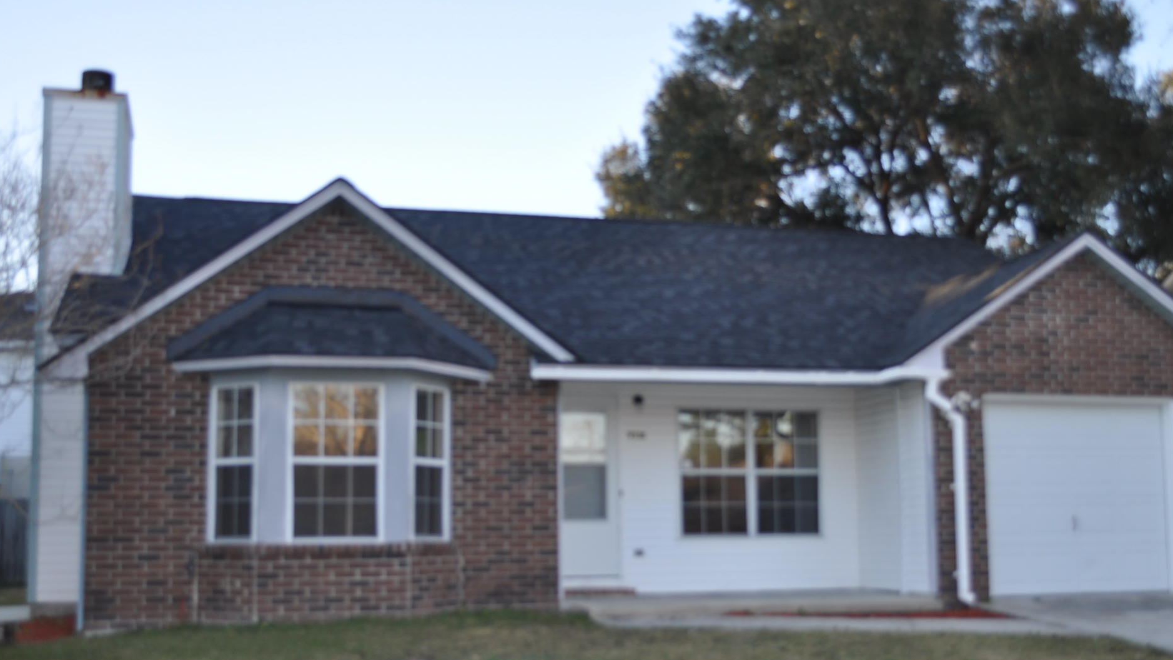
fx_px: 1337
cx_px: 601
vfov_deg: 27.6
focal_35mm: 43
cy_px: 394
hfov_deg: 47.4
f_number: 4
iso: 200
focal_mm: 24
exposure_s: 1/200
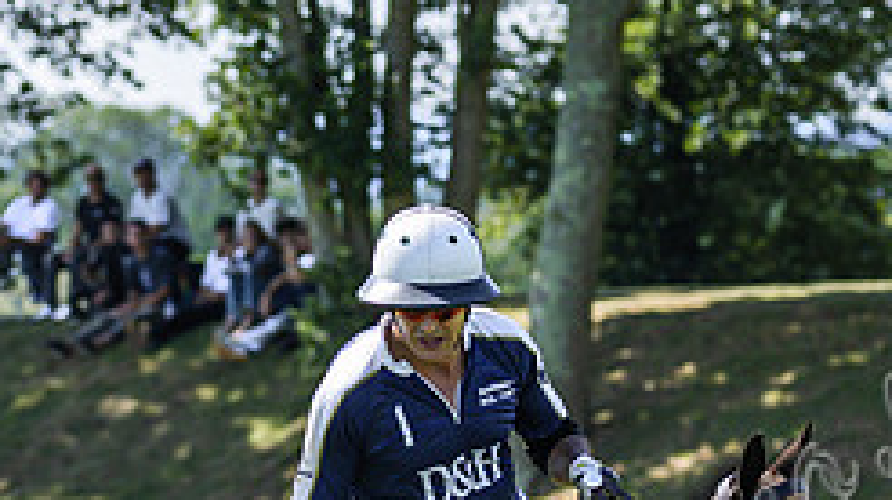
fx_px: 17704
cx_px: -368
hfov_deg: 2.9
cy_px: 731
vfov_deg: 1.6
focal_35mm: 749
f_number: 4.8
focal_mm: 160
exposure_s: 1/1000
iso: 320
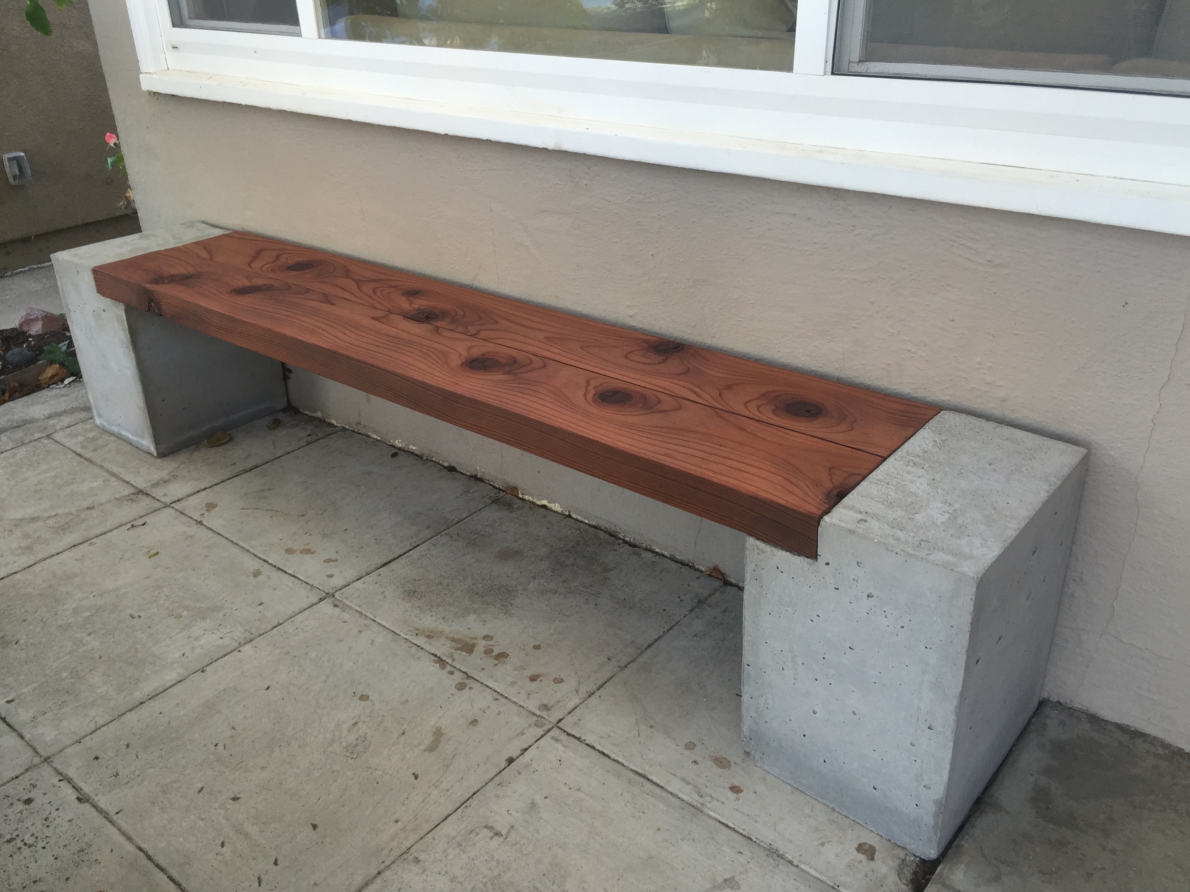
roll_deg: +1.7
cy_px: 446
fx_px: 997
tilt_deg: -27.6
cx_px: 595
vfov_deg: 48.2
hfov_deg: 61.7
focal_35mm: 29
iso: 40
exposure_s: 1/60
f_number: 2.2
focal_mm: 4.15
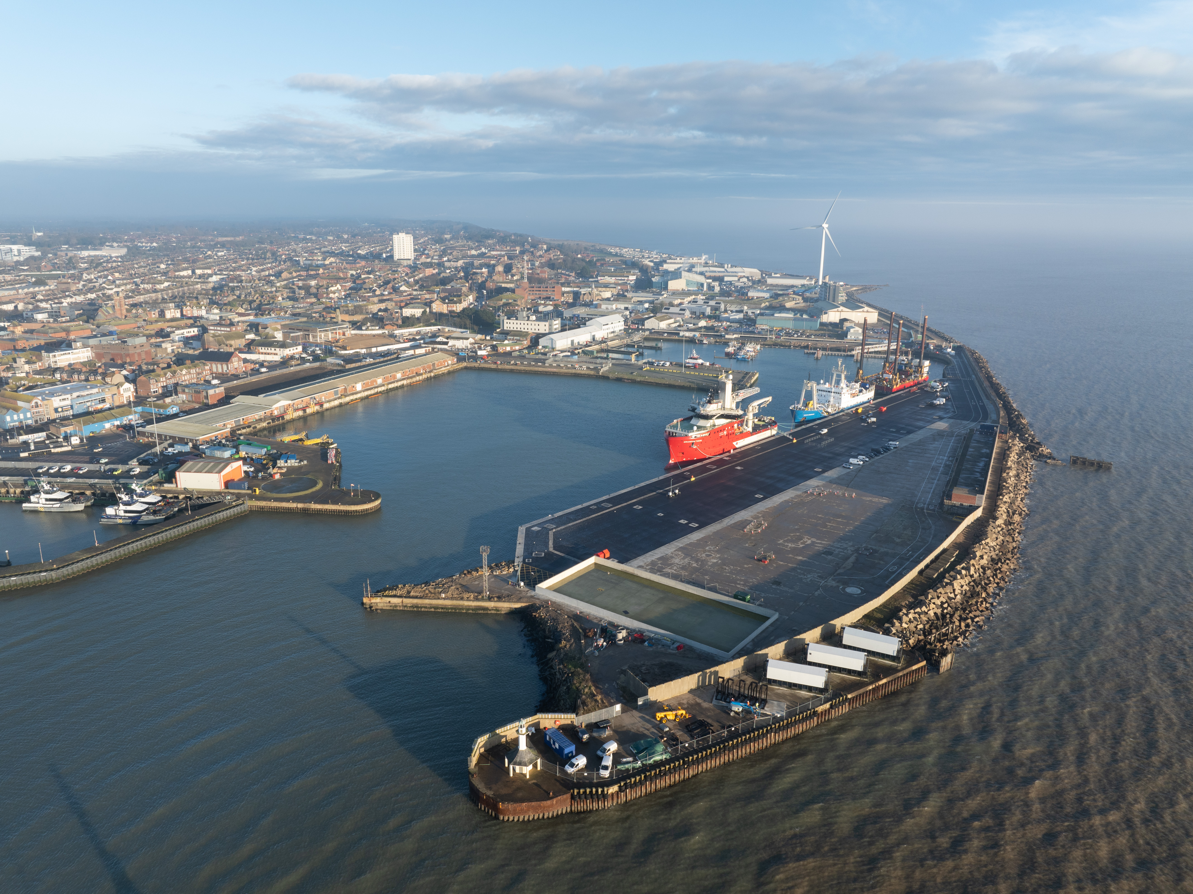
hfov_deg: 71.6
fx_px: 827
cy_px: 447
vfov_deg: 56.8
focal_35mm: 24
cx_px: 596
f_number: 6.3
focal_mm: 12.29
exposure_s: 1/160
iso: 100
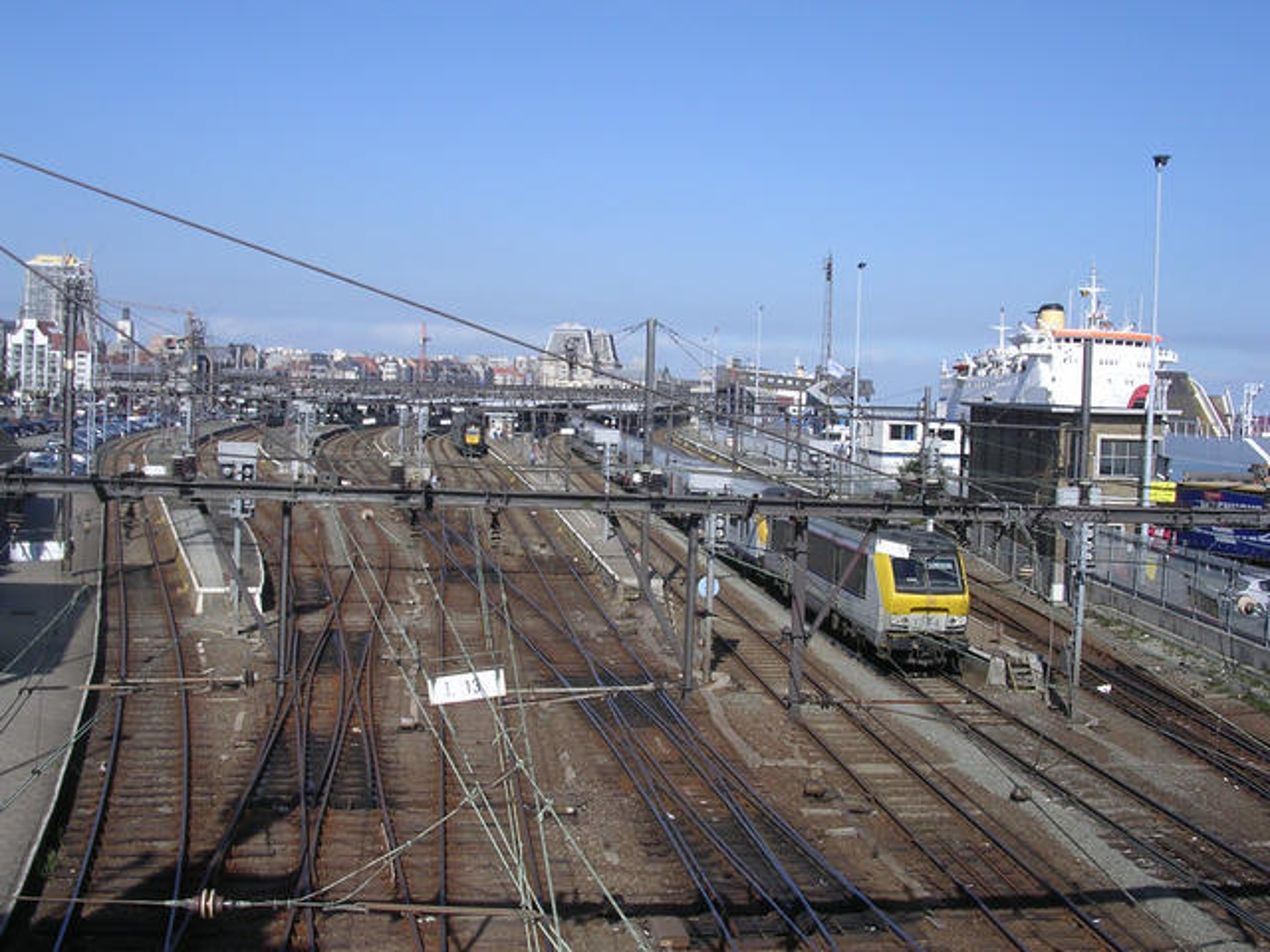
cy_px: 476
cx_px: 635
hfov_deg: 49.0
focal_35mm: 38
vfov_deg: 37.7
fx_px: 1394
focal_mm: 5.8
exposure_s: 1/374
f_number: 5.6
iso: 100
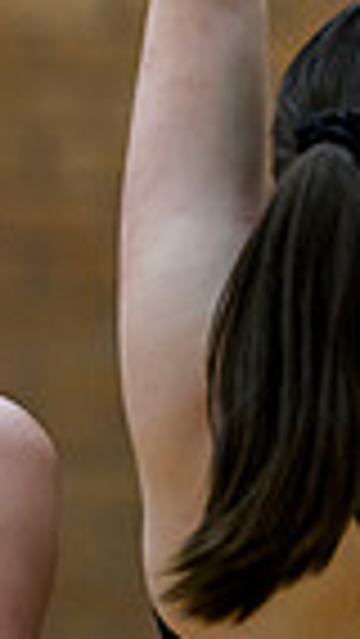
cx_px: 837
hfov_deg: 1.4
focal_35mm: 899
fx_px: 15238
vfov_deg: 2.4
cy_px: -148
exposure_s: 1/1000
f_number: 2.8
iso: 4000
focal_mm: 180
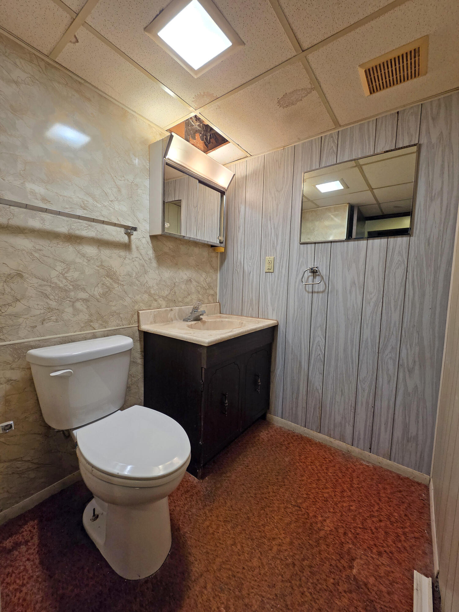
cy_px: 306
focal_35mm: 13
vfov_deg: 106.2
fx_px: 230
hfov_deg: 89.9
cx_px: 230
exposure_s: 1/60
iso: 200
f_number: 2.2
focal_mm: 2.2
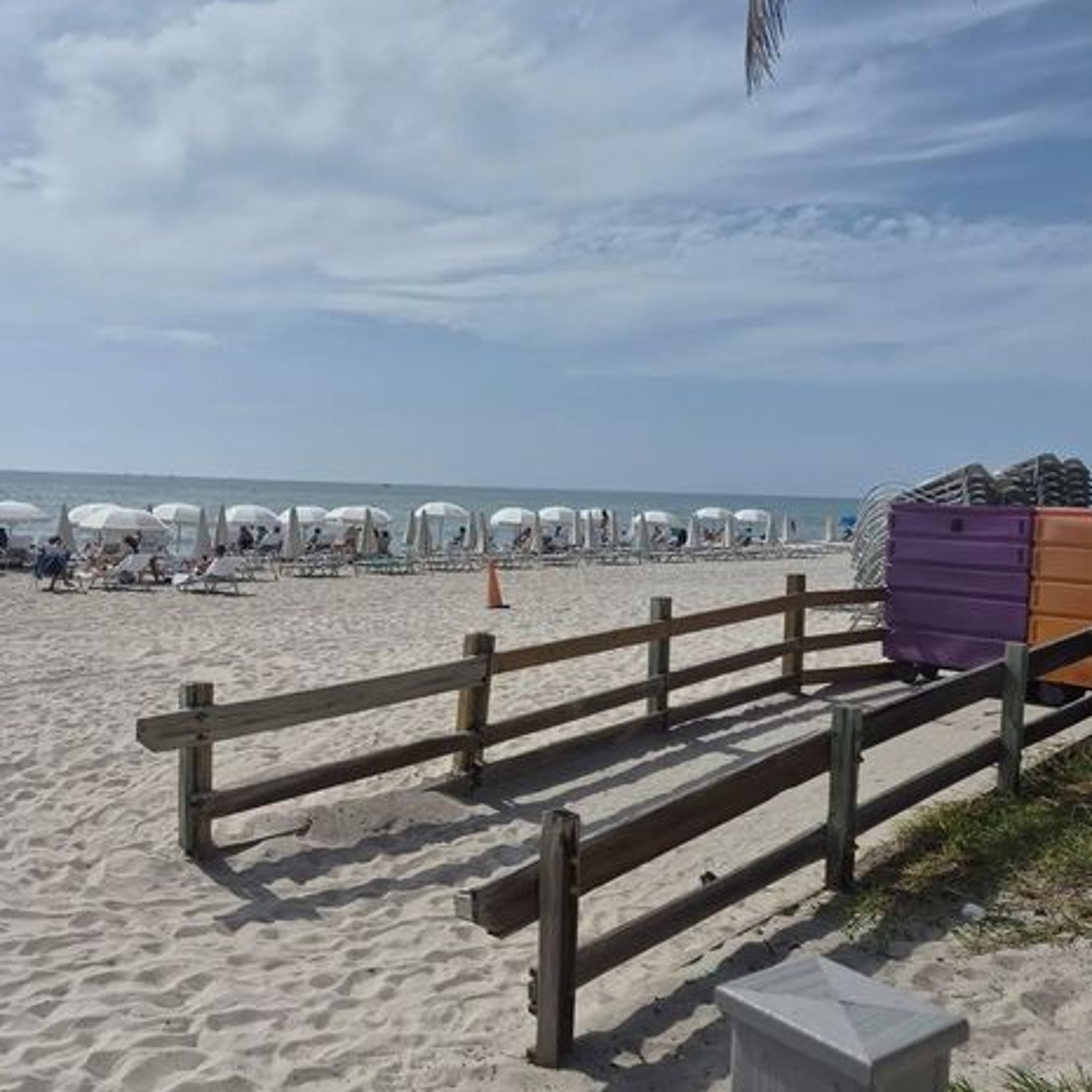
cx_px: 369
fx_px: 999
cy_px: 540
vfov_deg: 57.3
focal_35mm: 28
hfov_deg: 56.1
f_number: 1.8
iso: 50
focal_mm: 5.4
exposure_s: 1/7696
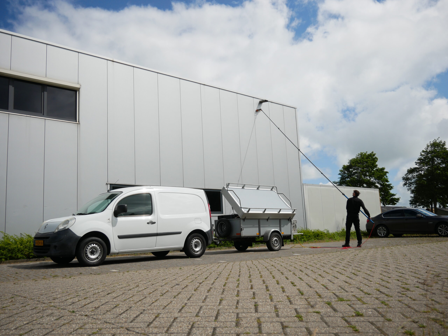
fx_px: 440
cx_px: 224
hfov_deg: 53.9
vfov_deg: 41.8
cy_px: 168
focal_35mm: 34
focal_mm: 17
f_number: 3.8
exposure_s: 1/4000
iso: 200
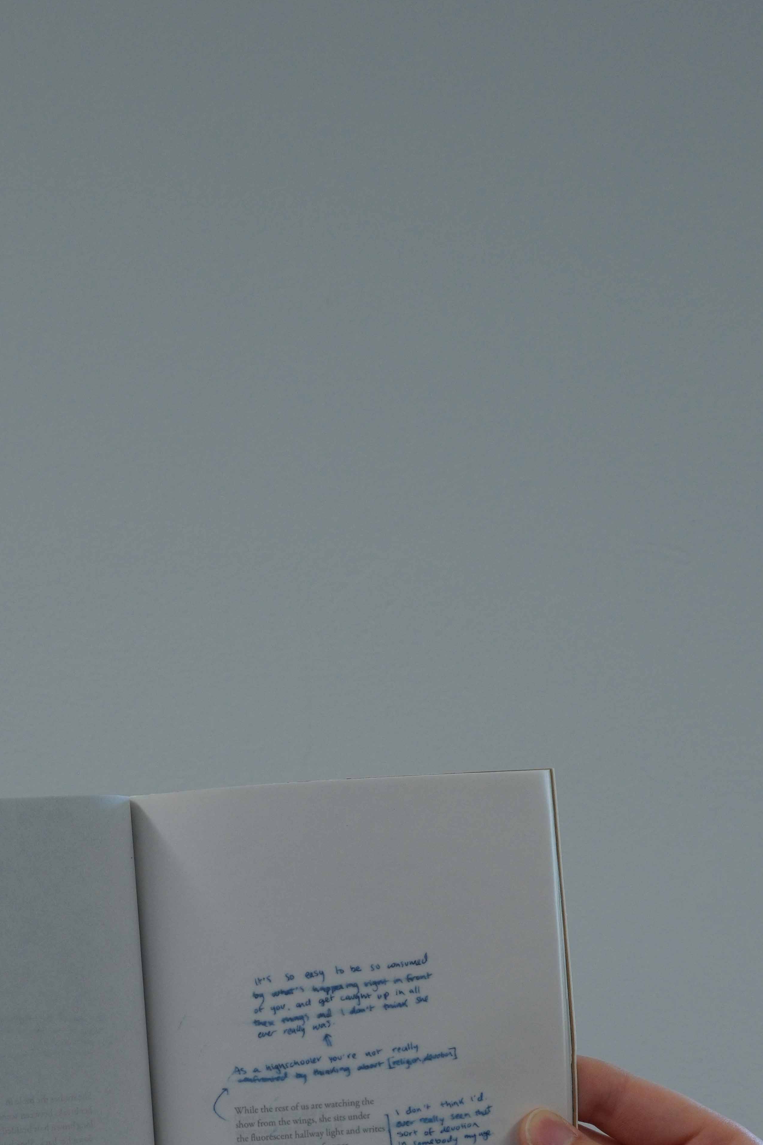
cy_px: 1033
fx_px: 1876
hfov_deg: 22.8
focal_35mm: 59
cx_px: 206
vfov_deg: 32.3
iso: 400
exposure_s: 1/60
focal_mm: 19.6
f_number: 5.6
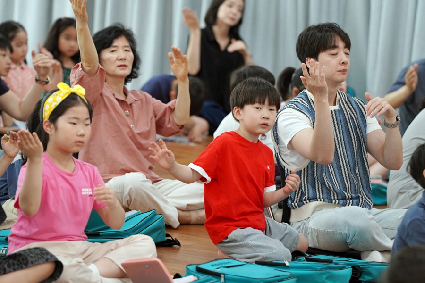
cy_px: 142
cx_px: 212
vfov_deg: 6.9
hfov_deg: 10.3
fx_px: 2361
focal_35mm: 200
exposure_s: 1/250
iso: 2500
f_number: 4
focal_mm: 200
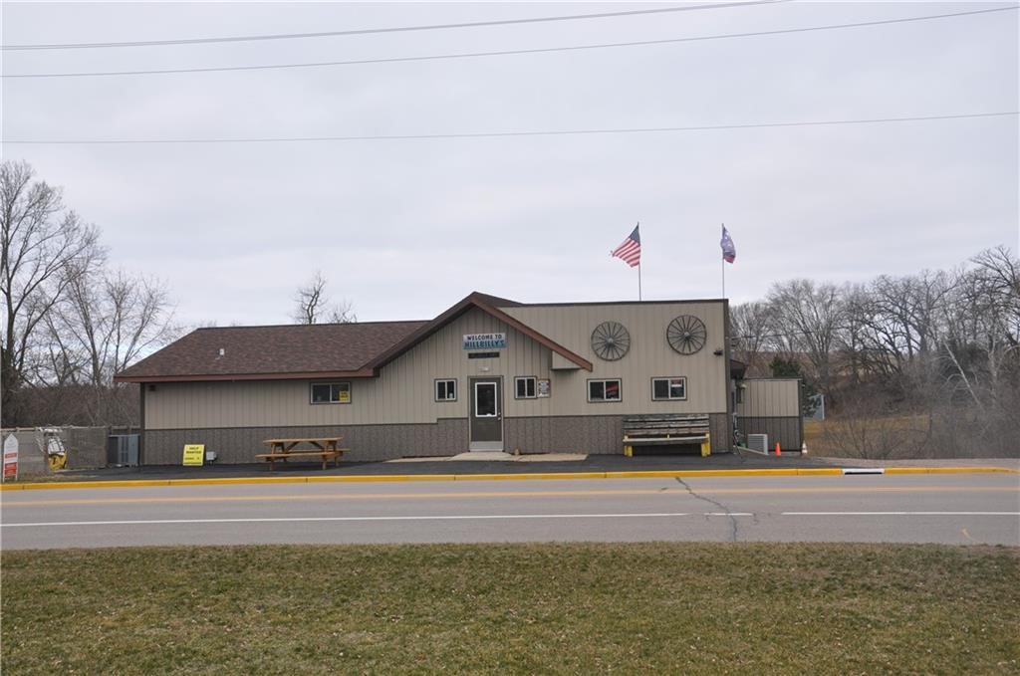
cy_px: 338
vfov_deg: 31.8
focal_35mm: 42
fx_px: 1188
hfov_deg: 46.5
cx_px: 510
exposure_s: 1/200
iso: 200
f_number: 8
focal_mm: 28
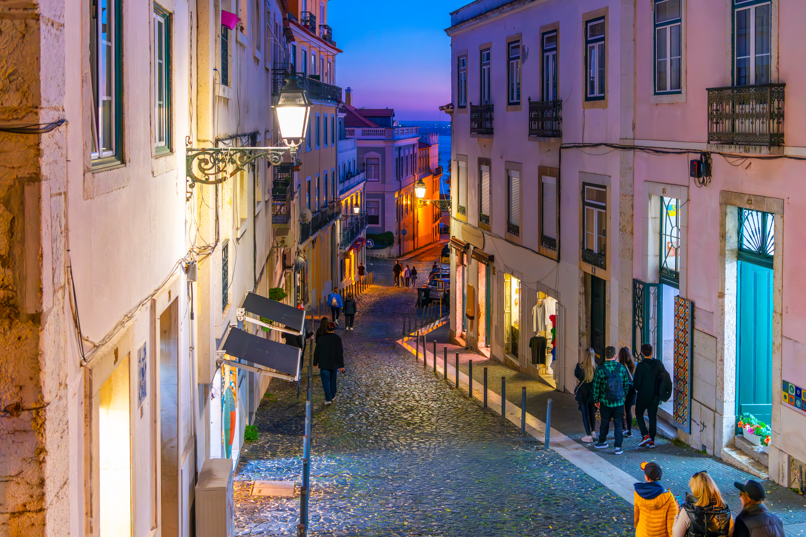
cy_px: 268
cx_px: 403
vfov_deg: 33.4
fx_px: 895
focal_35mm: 40
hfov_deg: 48.5
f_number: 5
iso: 4000
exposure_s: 1/40
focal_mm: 40
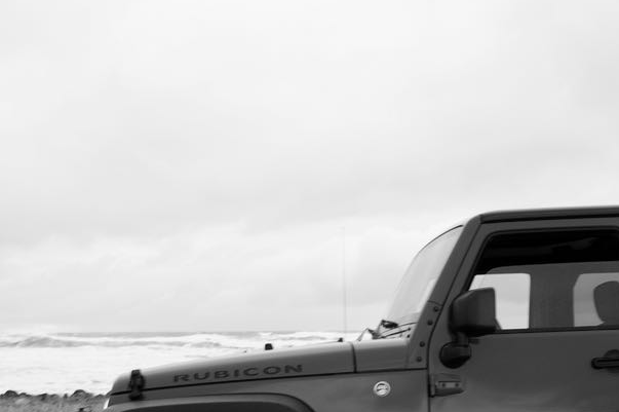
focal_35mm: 70
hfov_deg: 28.8
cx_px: 361
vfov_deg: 19.2
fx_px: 1203
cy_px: 342
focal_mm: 22
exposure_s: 1/30
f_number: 4.5
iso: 250
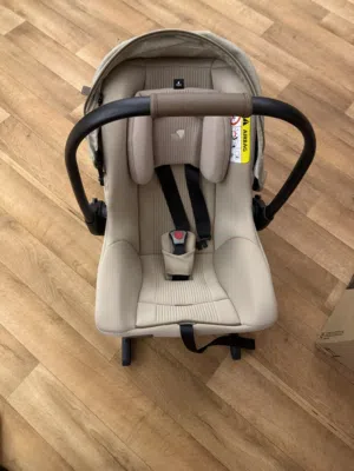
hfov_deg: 56.8
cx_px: 177
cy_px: 236
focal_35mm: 24
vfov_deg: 71.6
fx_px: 327
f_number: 1.78
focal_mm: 6.76
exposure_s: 1/50
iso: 800
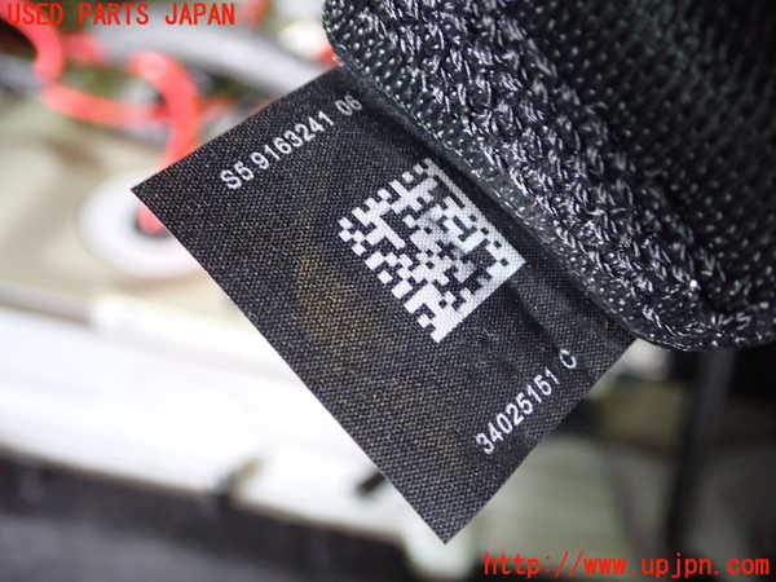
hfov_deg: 45.8
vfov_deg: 35.1
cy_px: 291
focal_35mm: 41
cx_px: 388
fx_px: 919
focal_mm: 7.31
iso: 800
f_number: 2.8
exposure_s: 1/30
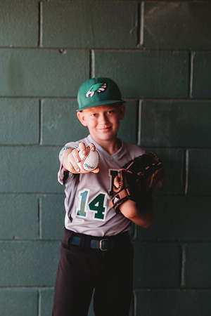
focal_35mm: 85
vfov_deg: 23.9
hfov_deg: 16.1
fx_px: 747
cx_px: 106
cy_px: 158
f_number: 2.8
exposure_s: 1/250
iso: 200
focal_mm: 85
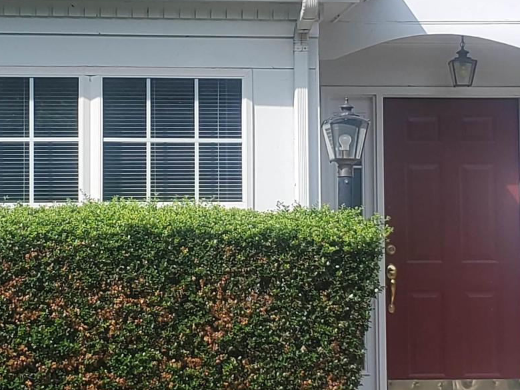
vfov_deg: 30.3
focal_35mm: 48
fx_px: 721
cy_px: 181
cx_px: 237
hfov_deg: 39.6
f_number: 2.4
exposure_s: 1/1148
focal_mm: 4.3
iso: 50
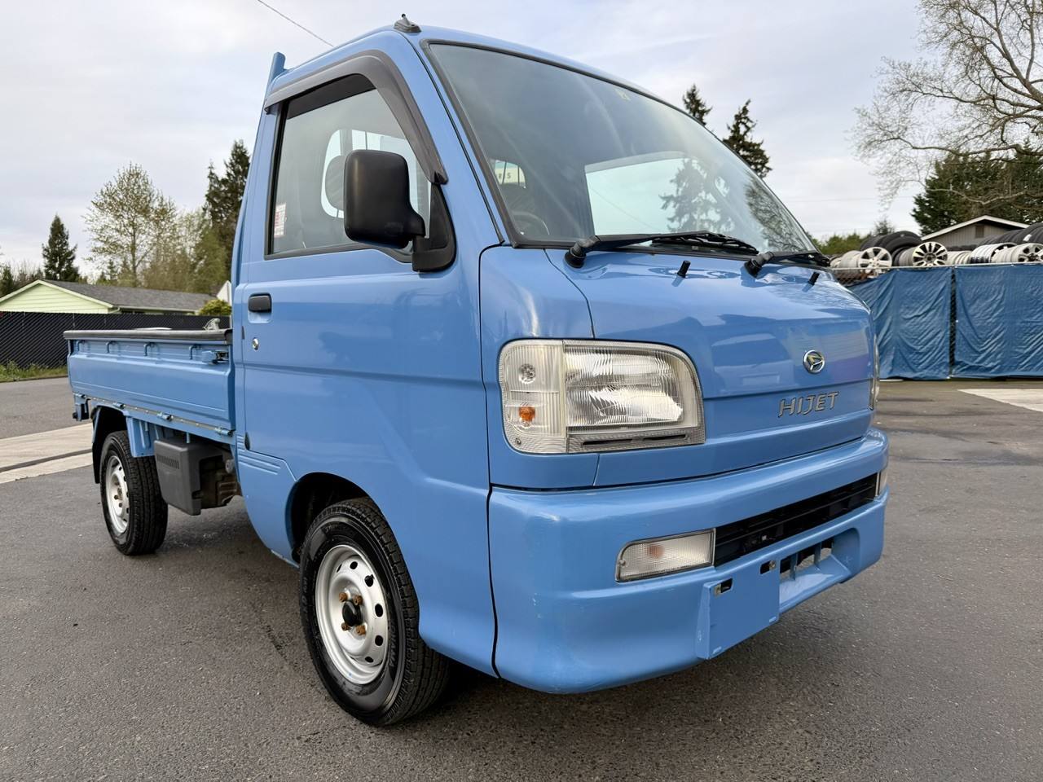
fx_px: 723
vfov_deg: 56.8
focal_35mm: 24
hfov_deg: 71.6
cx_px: 522
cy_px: 391
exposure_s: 1/750
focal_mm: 6.76
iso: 80
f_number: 1.78
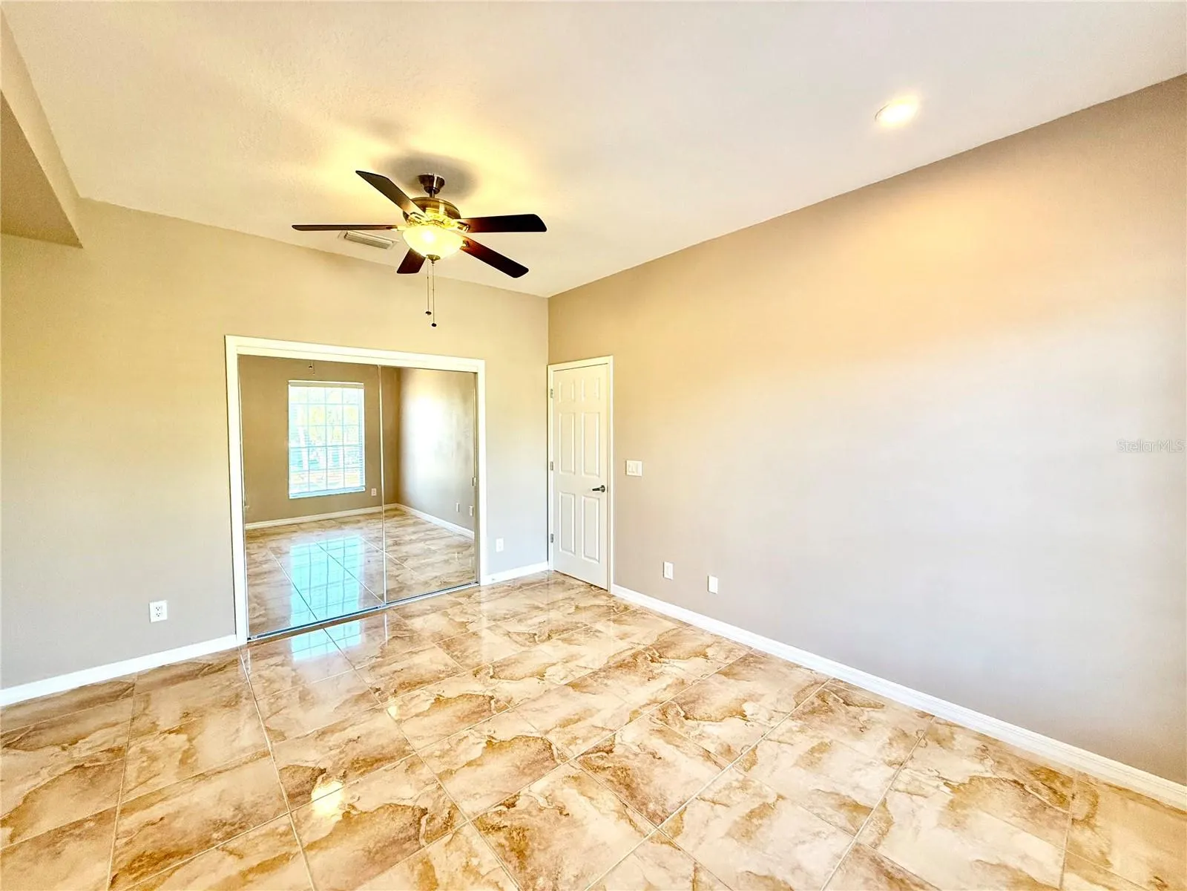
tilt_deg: -0.2
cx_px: 594
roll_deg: +0.7
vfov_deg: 85.7
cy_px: 446
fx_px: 480
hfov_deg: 102.1
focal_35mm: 14
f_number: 2.2
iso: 200
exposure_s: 1/120
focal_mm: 2.22
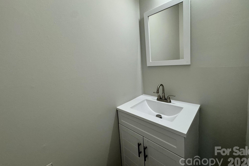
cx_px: 127
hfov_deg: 100.4
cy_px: 75
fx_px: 104
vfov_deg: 77.1
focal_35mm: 15
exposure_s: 1/120
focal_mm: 2.22
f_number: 2.2
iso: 250
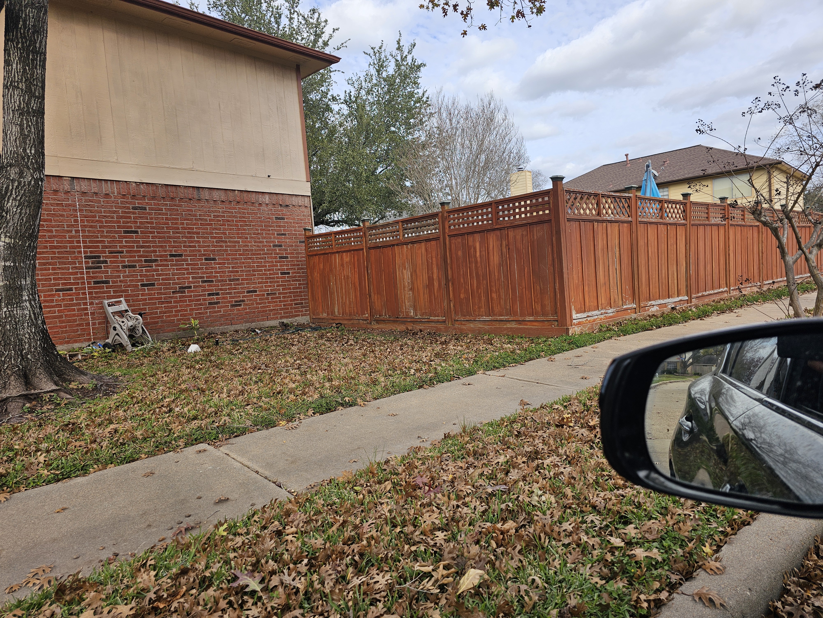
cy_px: 309
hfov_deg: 73.9
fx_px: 547
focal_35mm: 23
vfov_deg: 58.9
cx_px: 412
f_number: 1.7
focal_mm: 6.3
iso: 10
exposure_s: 1/396
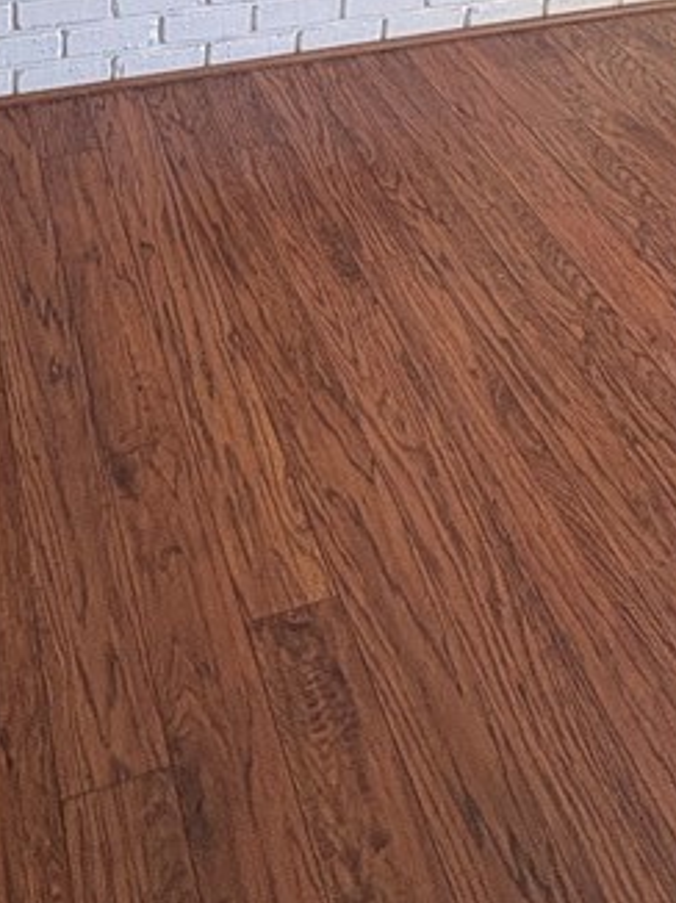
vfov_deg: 29.4
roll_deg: -1.1
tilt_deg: -8.8
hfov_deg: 32.3
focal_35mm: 44
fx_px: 1147
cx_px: 186
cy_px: -402
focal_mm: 2.22
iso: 160
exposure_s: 1/99
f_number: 2.2
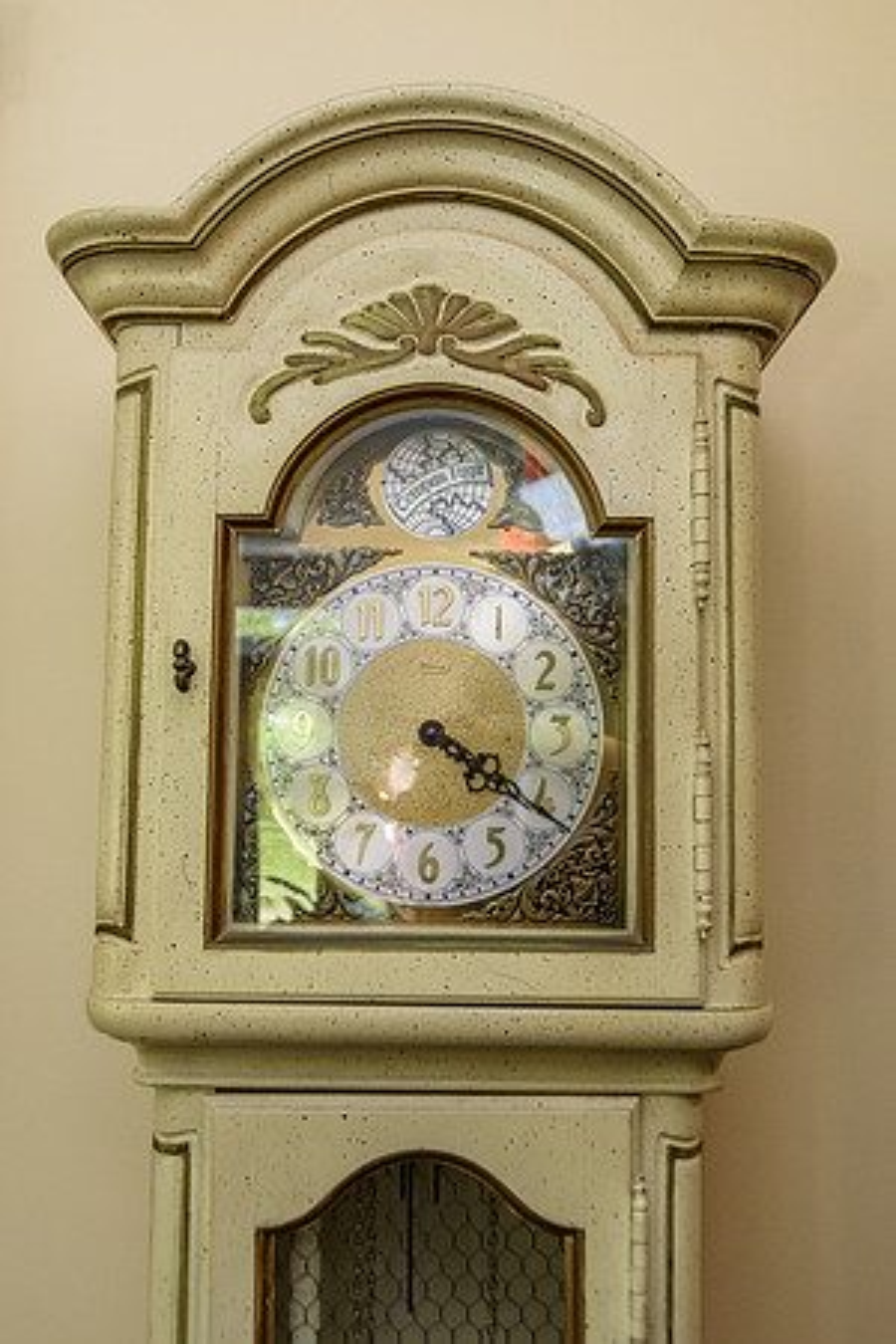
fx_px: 1419
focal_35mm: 38
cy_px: 672
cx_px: 448
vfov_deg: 50.7
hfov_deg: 35.1
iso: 3200
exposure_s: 1/160
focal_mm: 38
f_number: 7.1
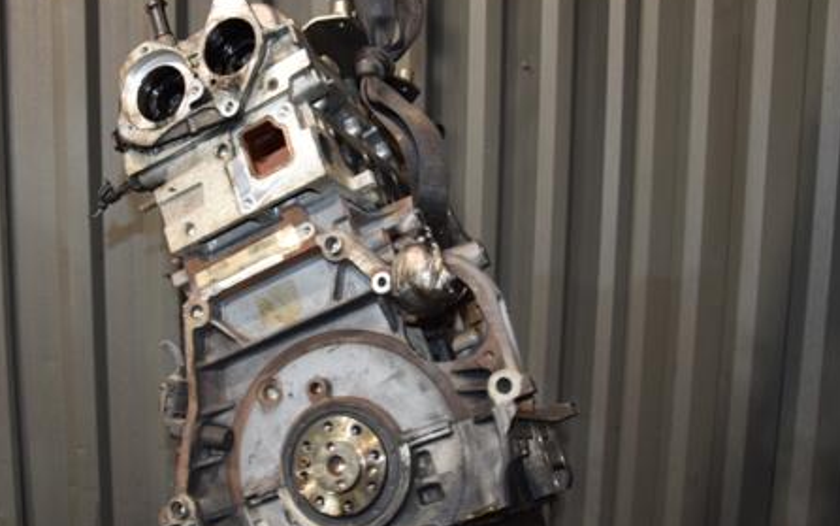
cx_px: 301
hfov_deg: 52.0
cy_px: 321
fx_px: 847
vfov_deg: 34.3
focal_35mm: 37
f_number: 5
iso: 800
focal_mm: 18
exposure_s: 1/60
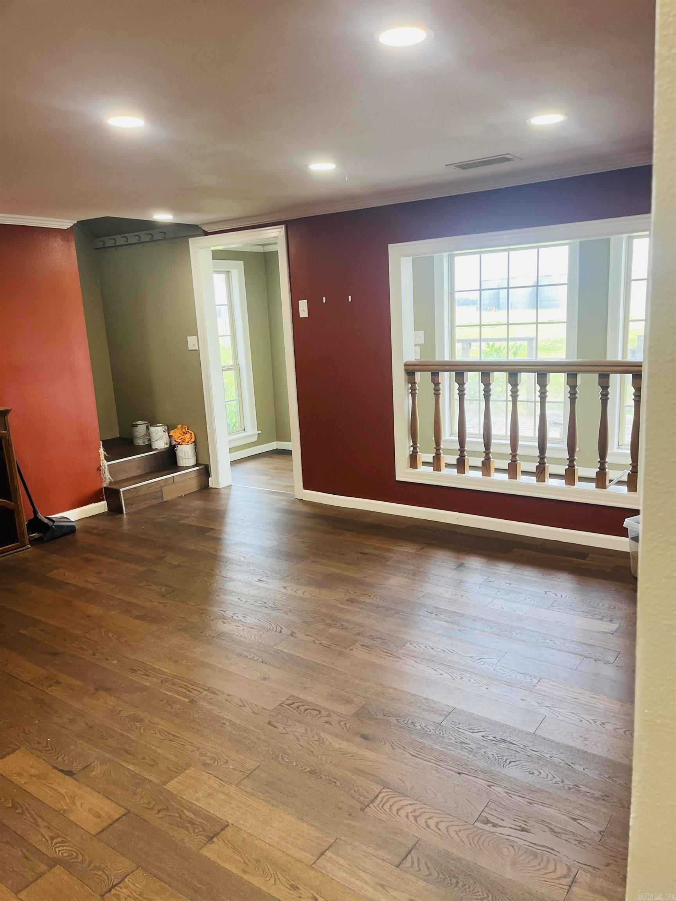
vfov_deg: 67.3
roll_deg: +4.4
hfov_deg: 53.1
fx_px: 677
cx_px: 338
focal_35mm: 26
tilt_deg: -14.6
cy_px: 450
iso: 125
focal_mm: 5.1
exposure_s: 1/120
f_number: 1.6
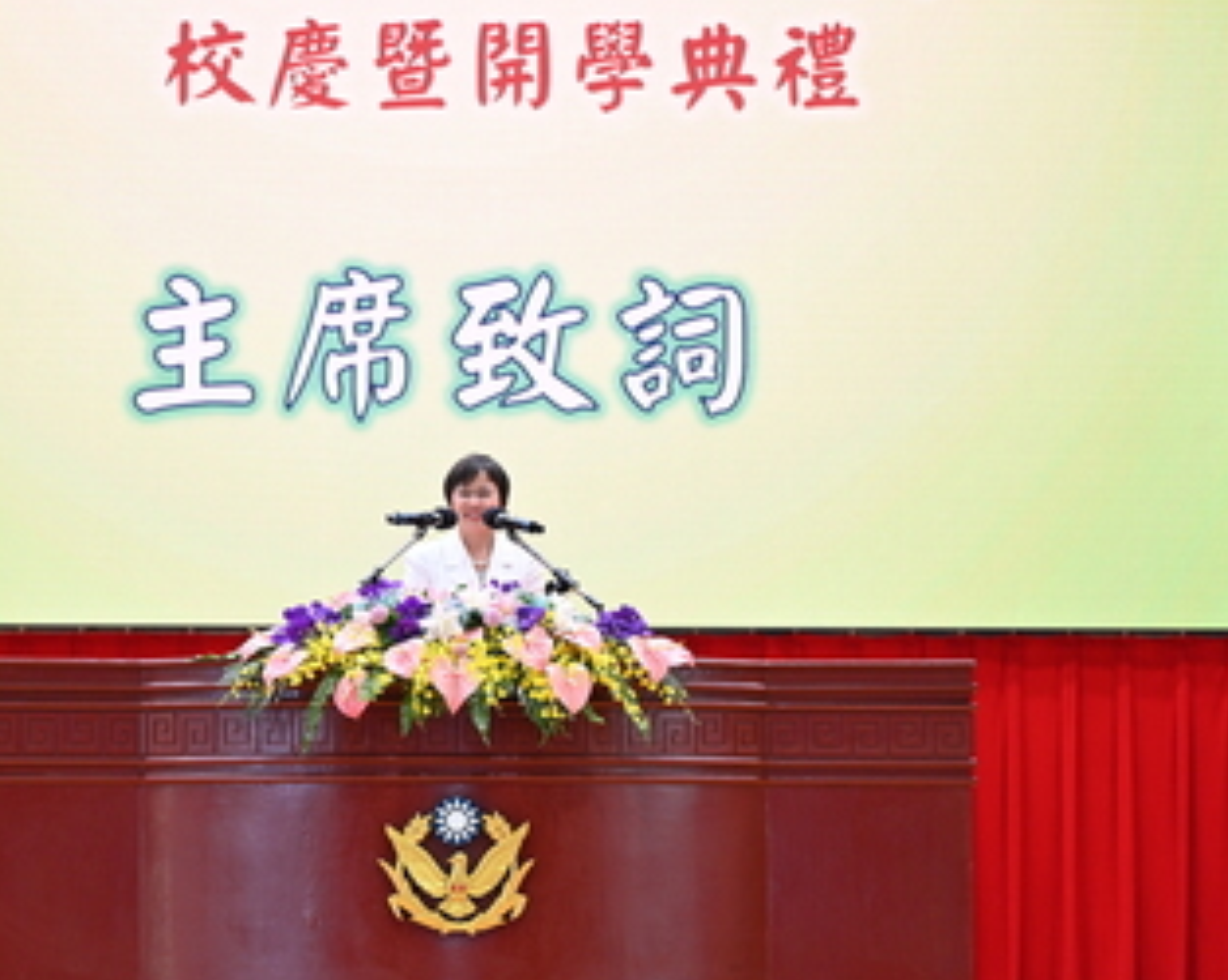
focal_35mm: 165
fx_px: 5993
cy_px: 468
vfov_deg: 9.4
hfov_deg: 11.7
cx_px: 428
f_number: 2.8
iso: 500
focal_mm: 110
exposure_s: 1/160
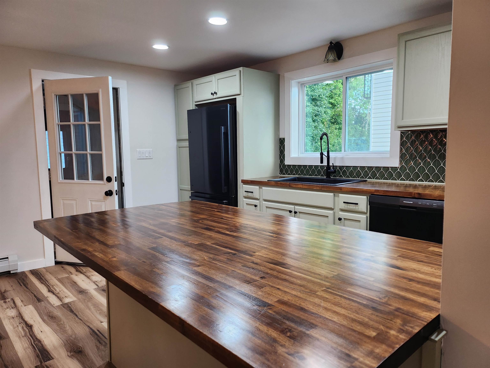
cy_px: 184
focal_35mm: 24
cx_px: 245
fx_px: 340
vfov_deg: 56.8
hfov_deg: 71.6
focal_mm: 5
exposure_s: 1/120
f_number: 1.8
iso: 250
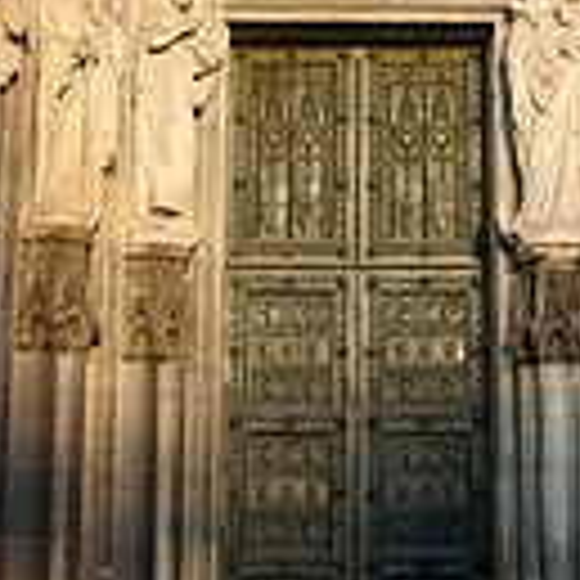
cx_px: 558
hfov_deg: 15.9
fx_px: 2047
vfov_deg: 15.2
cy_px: -225
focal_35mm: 108
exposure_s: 1/150
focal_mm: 5.8
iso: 50
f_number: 3
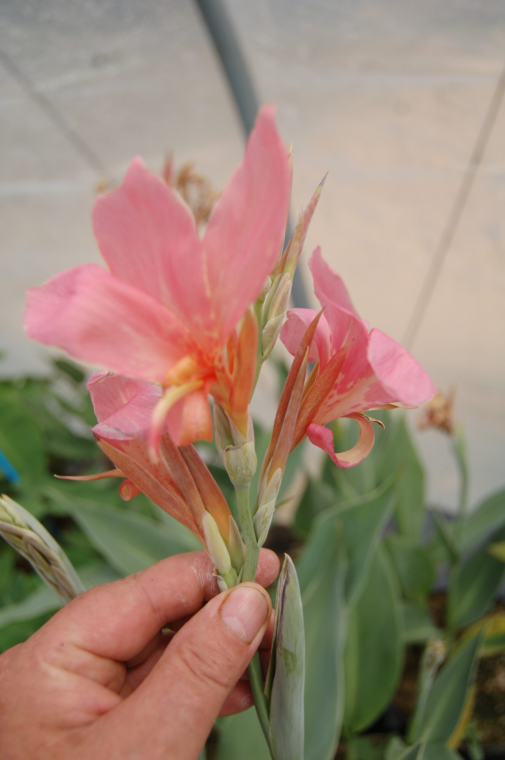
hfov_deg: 38.3
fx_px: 727
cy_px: 380
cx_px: 252
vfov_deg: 55.1
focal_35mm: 34
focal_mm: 23
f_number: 3.8
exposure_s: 1/1000
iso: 200
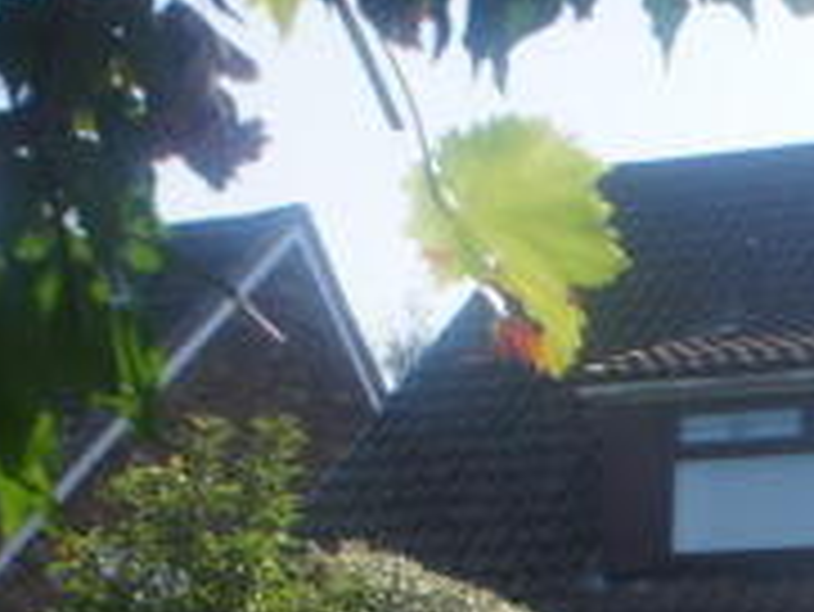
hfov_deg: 18.3
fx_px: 2212
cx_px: 1250
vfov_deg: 14.5
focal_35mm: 94
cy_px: 968
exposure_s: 1/250
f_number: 7.1
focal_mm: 18
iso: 200
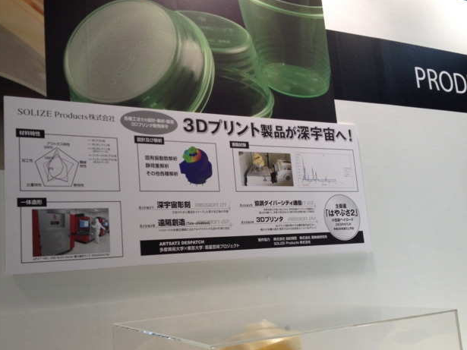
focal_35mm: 41
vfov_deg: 35.1
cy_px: 185
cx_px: 219
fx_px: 553
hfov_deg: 45.8
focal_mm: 4.28
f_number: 2.4
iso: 64
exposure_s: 1/60
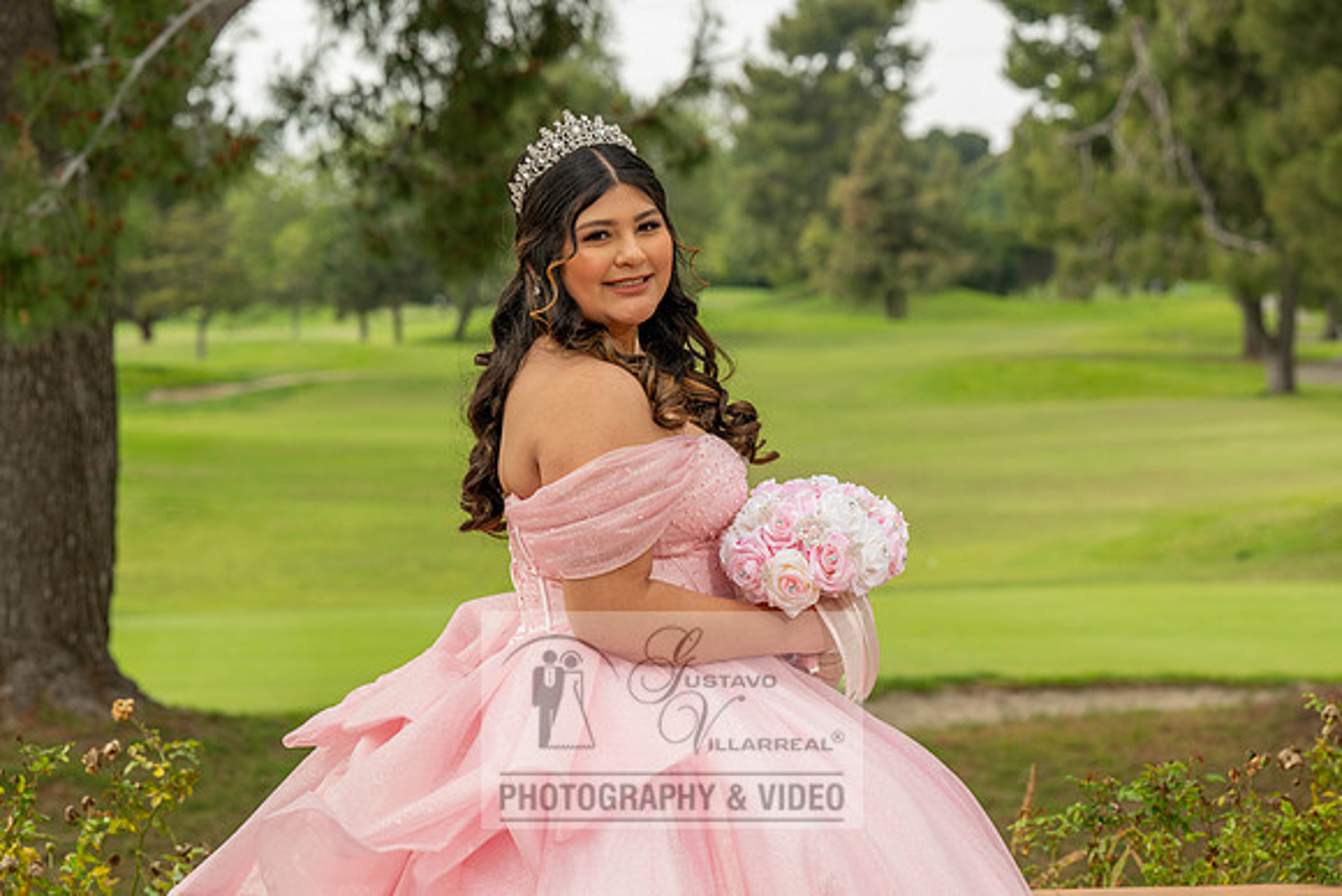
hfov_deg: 14.7
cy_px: 448
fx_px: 5220
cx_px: 671
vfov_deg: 9.8
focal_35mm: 140
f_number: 8
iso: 320
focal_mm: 140
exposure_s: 1/200
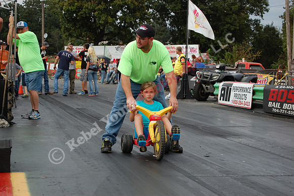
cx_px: 147
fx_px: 673
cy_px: 98
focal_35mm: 82
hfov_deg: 24.6
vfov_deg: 16.5
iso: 400
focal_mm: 55
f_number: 5.6
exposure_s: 1/640
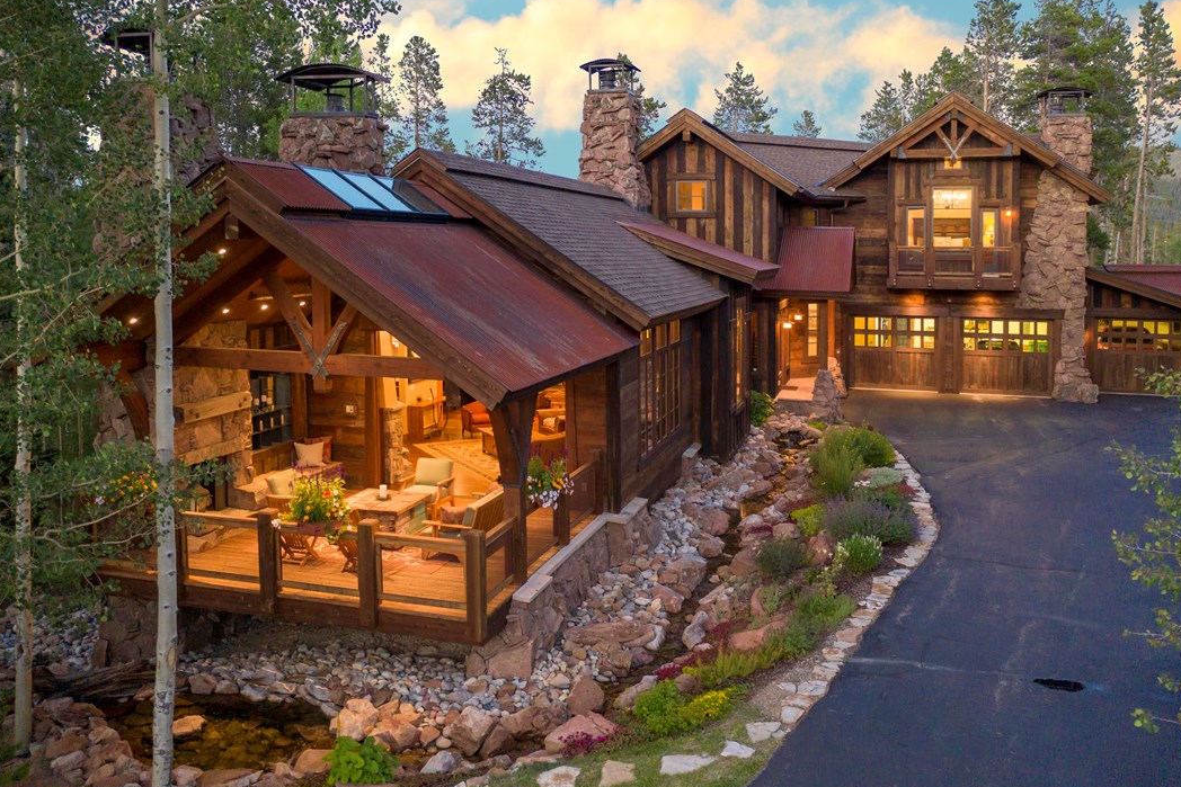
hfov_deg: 63.7
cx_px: 592
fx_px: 951
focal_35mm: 29
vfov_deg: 45.0
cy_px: 391
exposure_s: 1/25
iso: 800
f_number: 2.8
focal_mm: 10.26
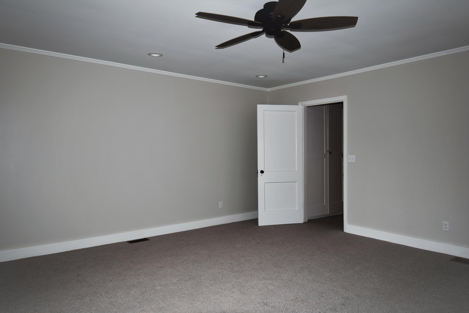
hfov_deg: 73.7
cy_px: 156
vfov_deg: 53.1
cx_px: 234
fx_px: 313
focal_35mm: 24
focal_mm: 16
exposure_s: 1/60
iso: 100
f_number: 5.3
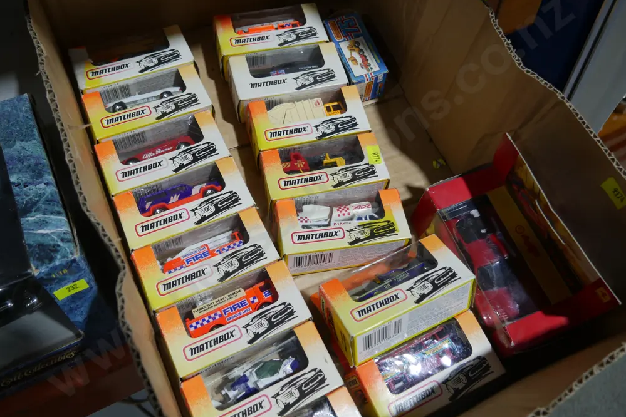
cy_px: 198
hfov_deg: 58.7
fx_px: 556
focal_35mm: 32
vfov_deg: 41.1
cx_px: 310
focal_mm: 15
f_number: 3.6
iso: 200
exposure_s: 1/60
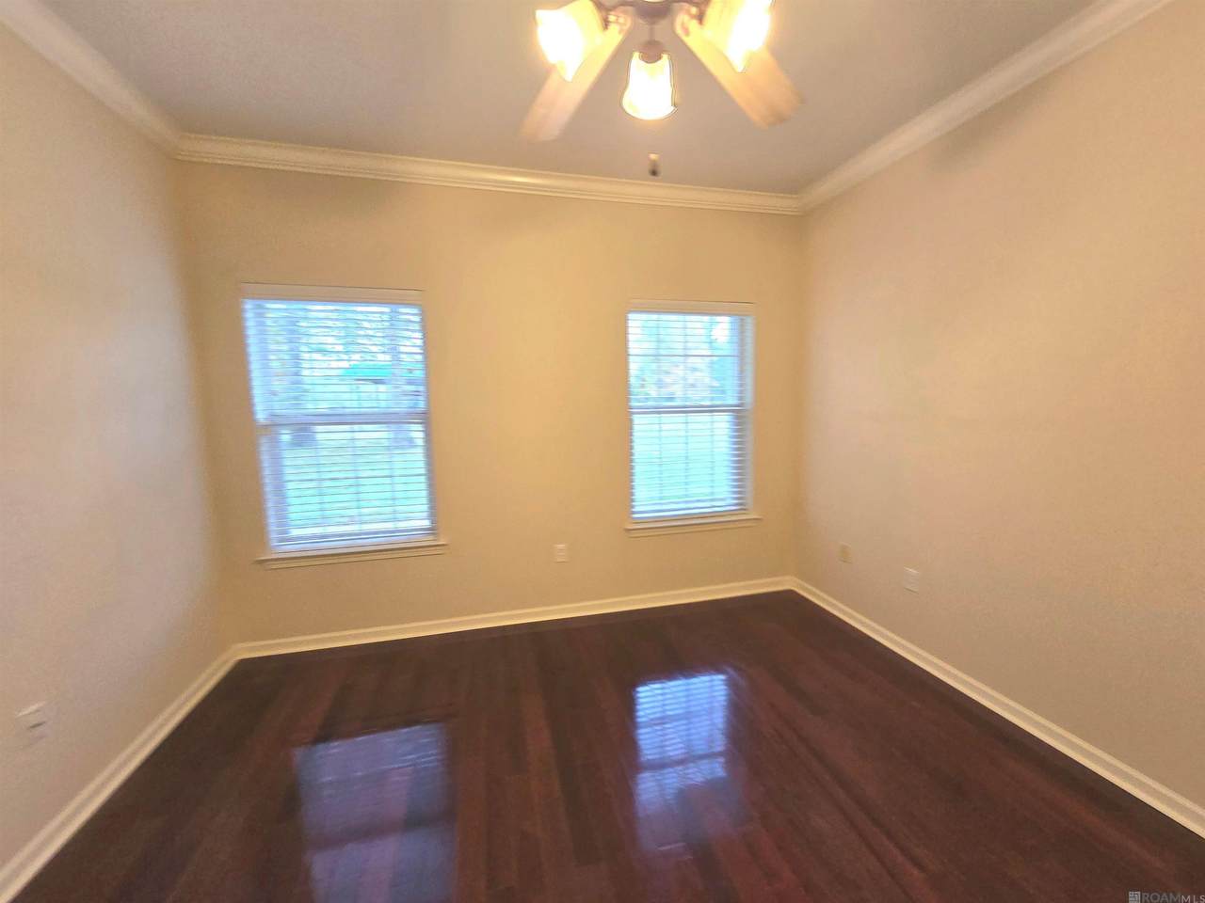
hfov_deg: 106.2
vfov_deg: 89.9
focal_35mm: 13
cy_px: 452
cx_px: 602
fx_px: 453
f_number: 2.2
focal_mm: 2.2
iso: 100
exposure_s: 1/60.2
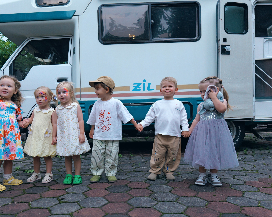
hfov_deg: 69.8
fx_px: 193
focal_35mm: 24
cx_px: 113
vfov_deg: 58.8
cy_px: 108
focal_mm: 21
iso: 1600
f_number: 5
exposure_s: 1/125
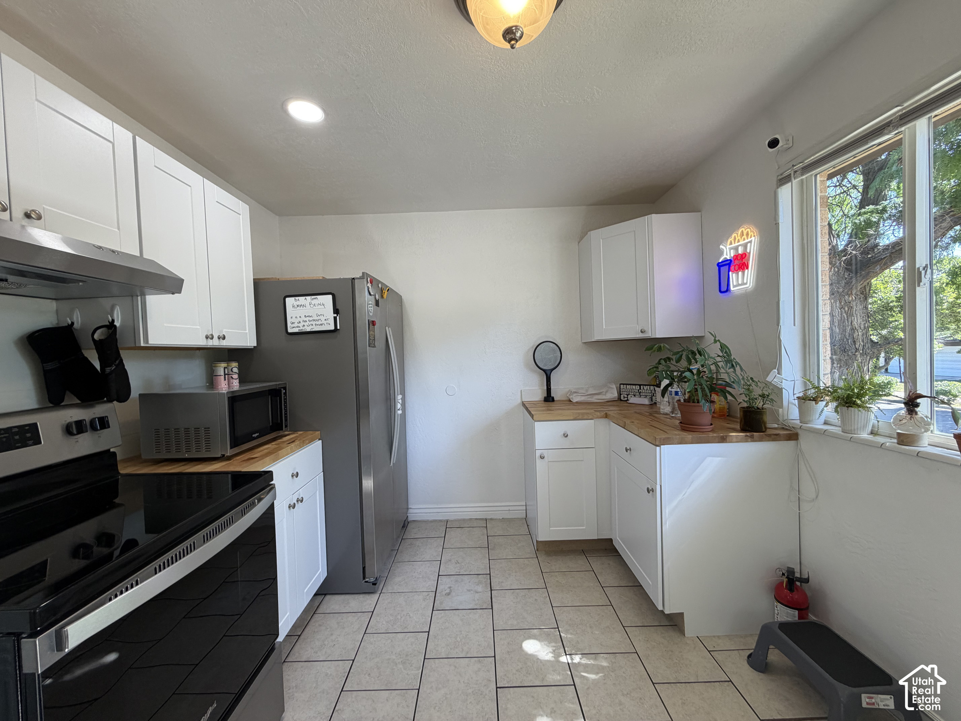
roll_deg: +2.4
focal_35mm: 14
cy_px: 360
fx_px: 389
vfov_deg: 85.7
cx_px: 480
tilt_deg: -2.0
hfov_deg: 102.1
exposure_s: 1/120
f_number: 2.2
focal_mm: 2.22
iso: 100
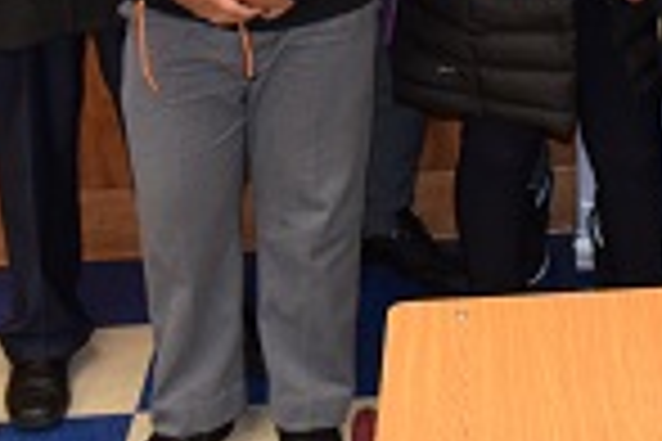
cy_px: -171
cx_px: 667
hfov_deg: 18.1
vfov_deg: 12.0
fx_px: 2023
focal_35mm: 110
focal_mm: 18
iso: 800
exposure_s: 1/80
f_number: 4.5
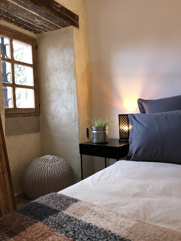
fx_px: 195
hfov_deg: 49.7
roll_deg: +1.2
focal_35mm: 28
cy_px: 120
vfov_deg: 63.4
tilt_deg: -1.1
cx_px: 90
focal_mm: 3.99
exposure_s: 1/15
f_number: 1.8
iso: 40
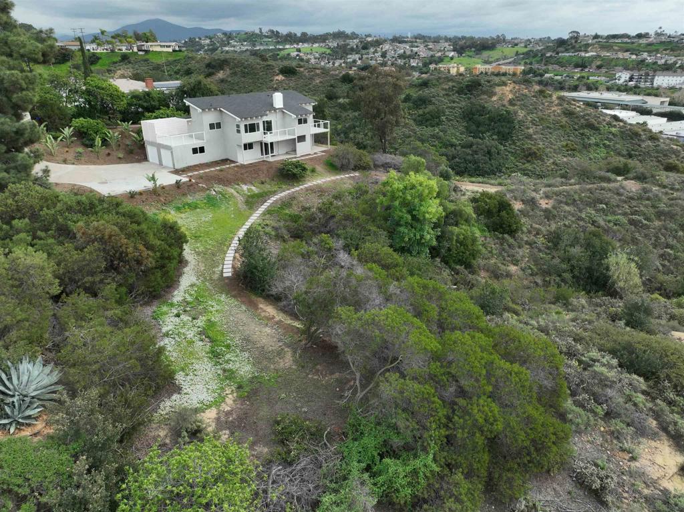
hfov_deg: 71.6
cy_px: 256
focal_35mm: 24
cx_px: 342
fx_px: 474
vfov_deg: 56.8
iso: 160
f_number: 2.8
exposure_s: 1/1000
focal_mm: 12.29
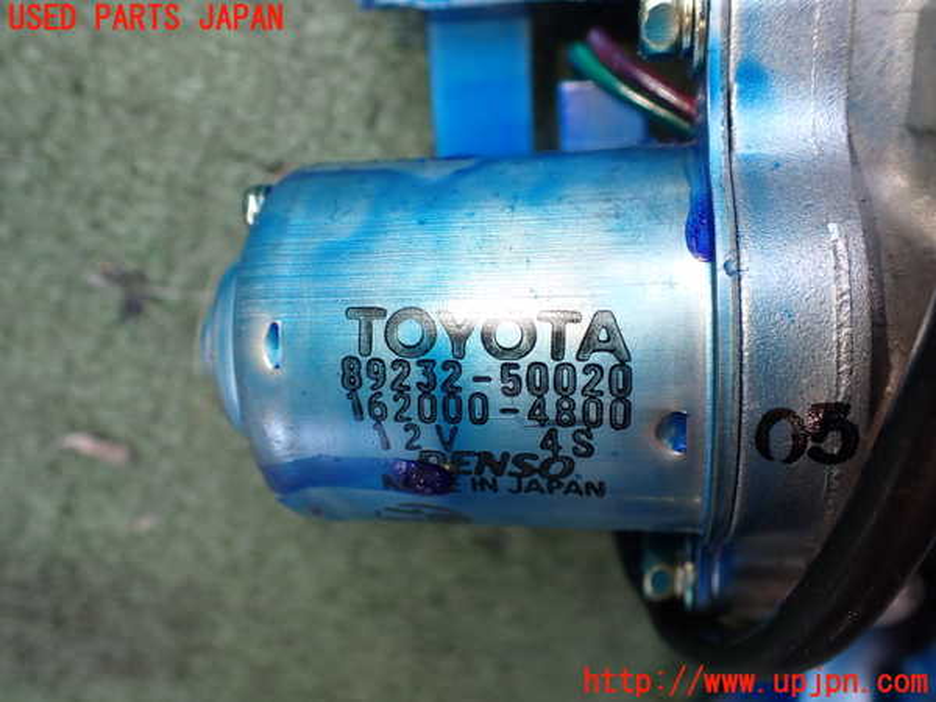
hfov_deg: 60.0
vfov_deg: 46.8
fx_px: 811
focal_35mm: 30
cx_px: 468
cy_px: 351
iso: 160
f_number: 2.3
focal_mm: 5.4
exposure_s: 1/125
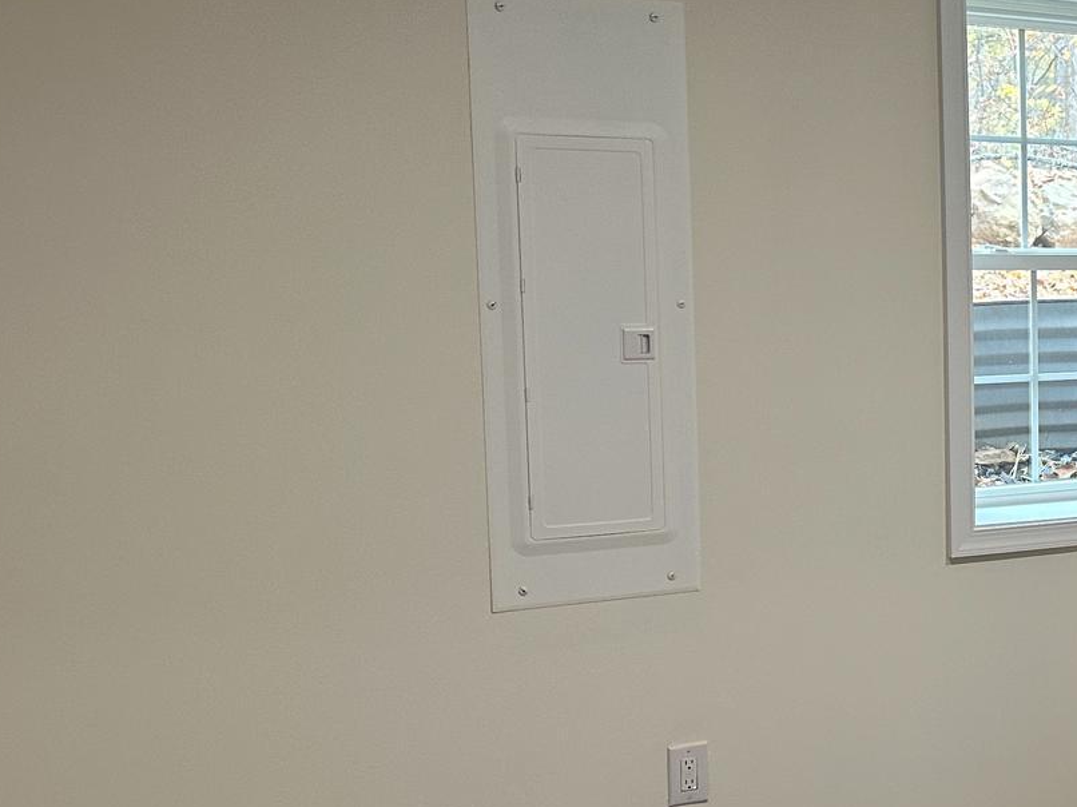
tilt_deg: -6.3
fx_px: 1897
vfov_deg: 24.0
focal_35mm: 61
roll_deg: -1.5
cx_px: 1305
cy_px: 484
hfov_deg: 27.7
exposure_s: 1/120
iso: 200
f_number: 1.78
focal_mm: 6.86
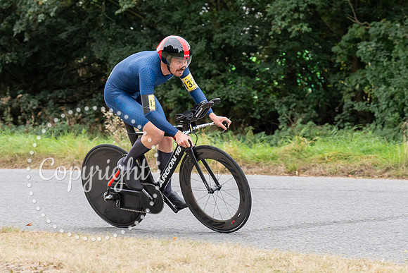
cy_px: 109
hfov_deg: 14.8
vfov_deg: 9.9
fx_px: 1576
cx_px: 182
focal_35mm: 139
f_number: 4
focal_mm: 70
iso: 800
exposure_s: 1/1000
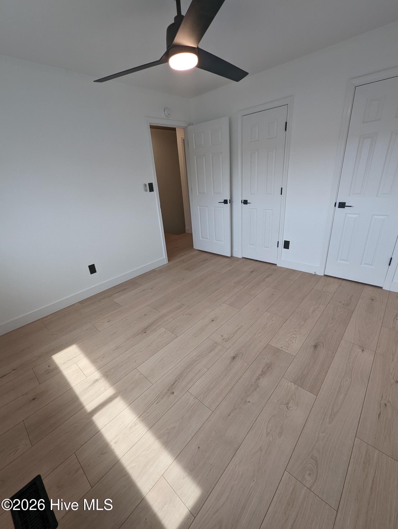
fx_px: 199
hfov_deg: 90.0
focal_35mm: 13
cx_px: 199
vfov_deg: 106.1
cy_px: 264
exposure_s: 1/120
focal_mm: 1.95
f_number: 2.2
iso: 86
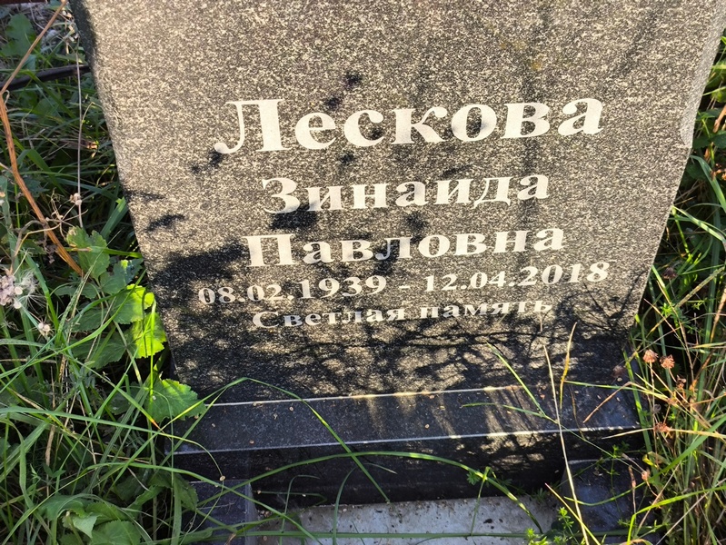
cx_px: 363
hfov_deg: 38.2
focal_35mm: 50
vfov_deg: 29.1
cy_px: 272
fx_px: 1049
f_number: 1.7
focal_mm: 4.71
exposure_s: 1/191
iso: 50
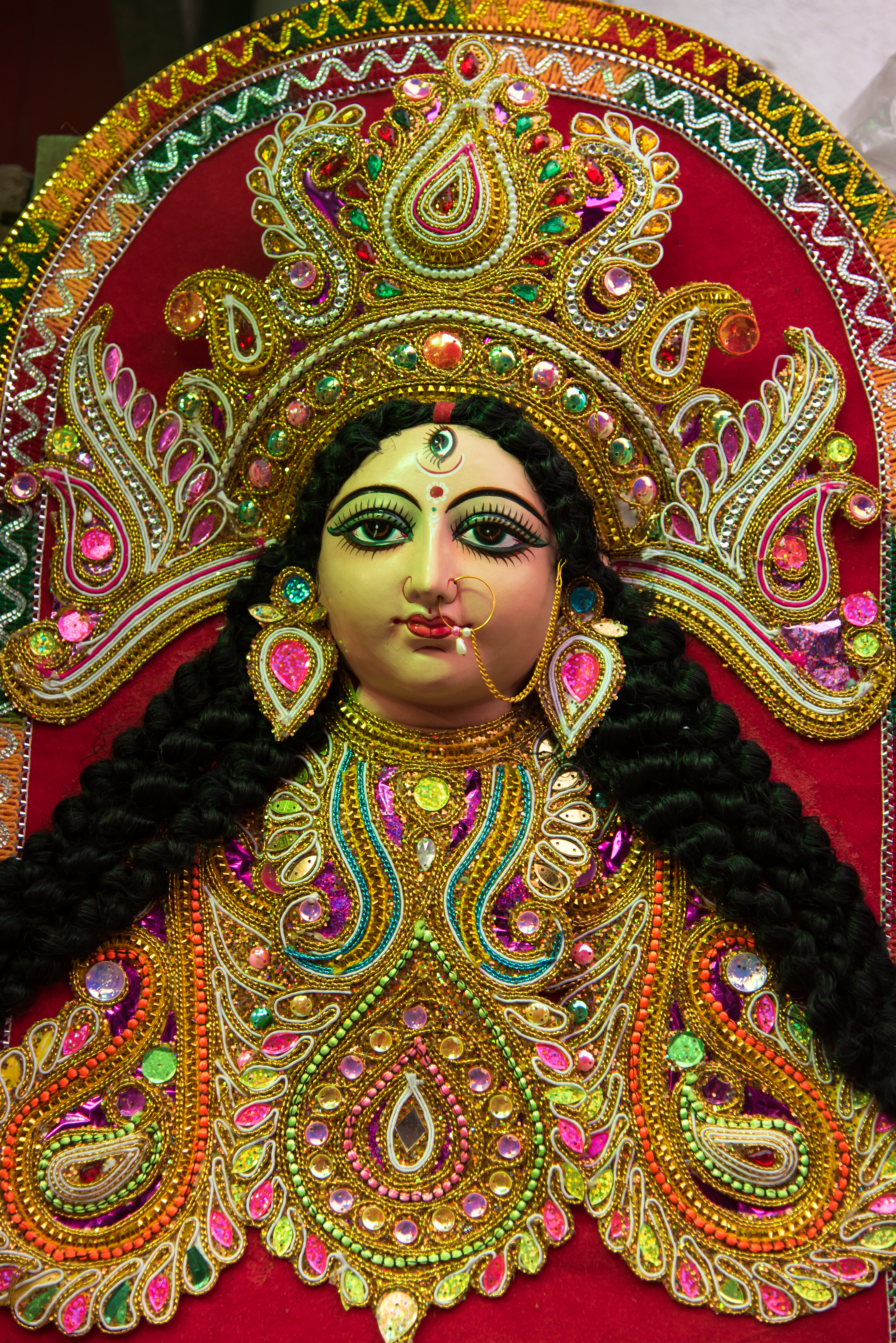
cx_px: 448
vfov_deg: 30.5
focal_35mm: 66
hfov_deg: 20.6
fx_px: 2462
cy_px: 672
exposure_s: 1/200
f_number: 4.5
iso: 640
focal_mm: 66
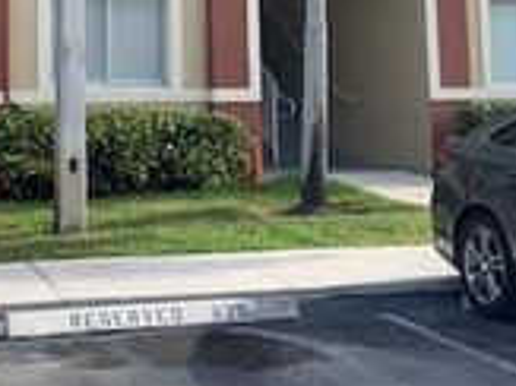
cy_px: -68
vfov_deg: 17.6
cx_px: 142
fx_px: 1192
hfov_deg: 24.2
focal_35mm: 80
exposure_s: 1/765
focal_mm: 4.25
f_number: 1.8
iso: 25
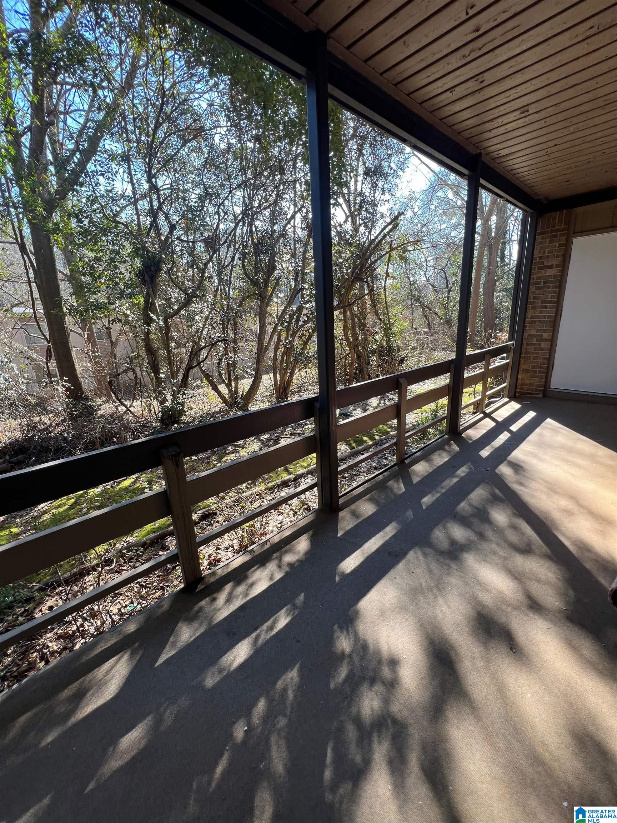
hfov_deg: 89.9
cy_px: 412
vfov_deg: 106.2
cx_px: 308
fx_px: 309
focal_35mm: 13
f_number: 1.8
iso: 32
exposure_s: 1/149
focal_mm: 1.57
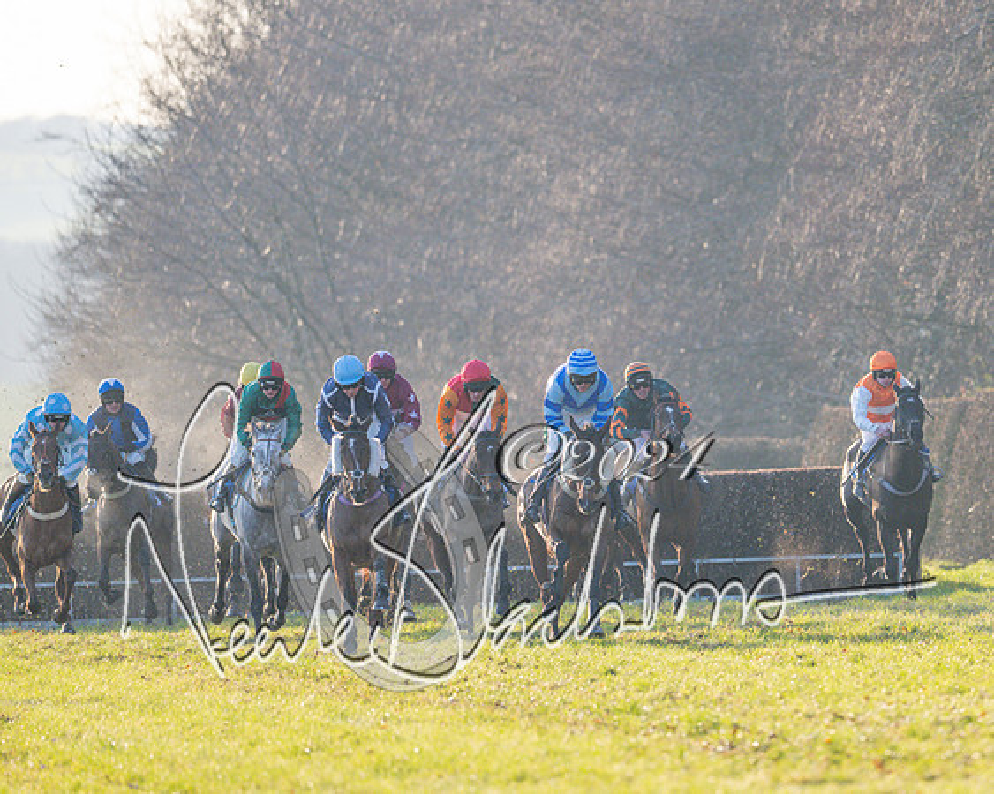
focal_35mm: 565
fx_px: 16623
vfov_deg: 2.7
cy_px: 296
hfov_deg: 3.4
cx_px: 748
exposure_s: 1/2000
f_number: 5
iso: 800
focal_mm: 400
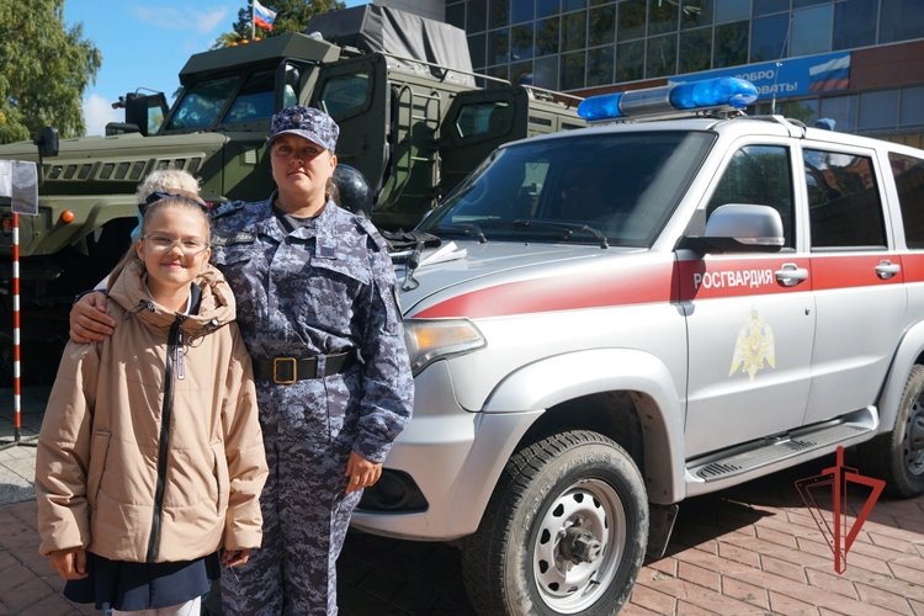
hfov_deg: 57.2
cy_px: 308
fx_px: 847
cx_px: 462
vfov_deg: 40.0
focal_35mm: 33
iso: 100
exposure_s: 1/640
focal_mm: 22
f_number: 4.5
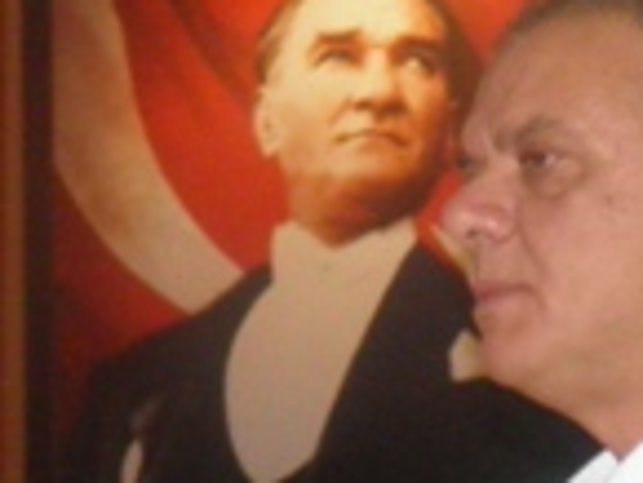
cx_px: 0
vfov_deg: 5.3
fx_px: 5112
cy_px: 1019
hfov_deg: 7.2
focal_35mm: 275
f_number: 3.2
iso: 125
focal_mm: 7.1
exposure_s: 1/60
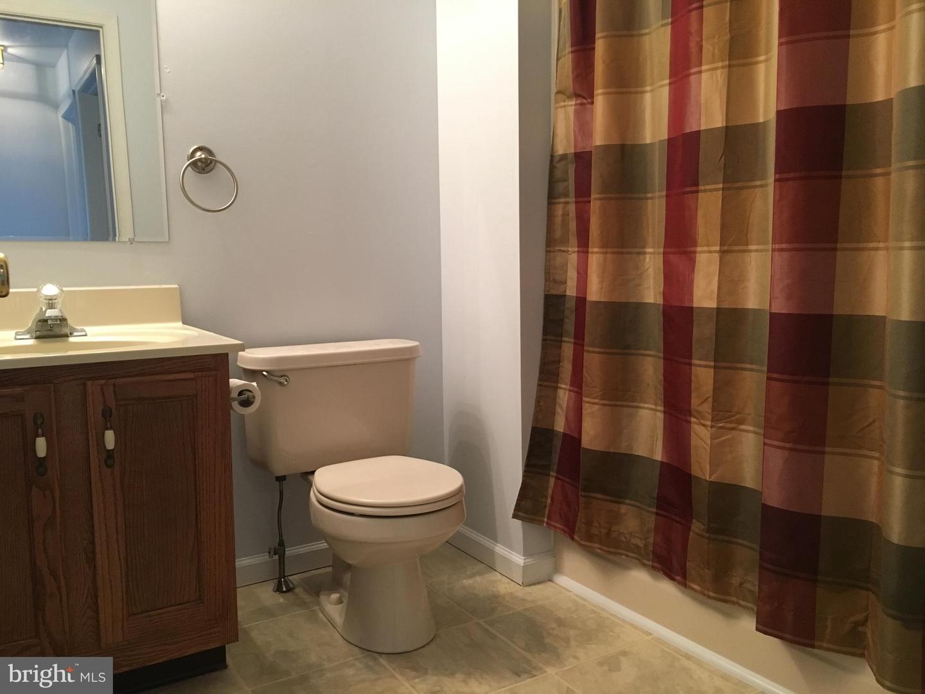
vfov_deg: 48.2
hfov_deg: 61.7
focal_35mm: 29
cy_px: 347
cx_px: 462
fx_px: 775
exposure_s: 1/33
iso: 200
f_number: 2.2
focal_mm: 4.15
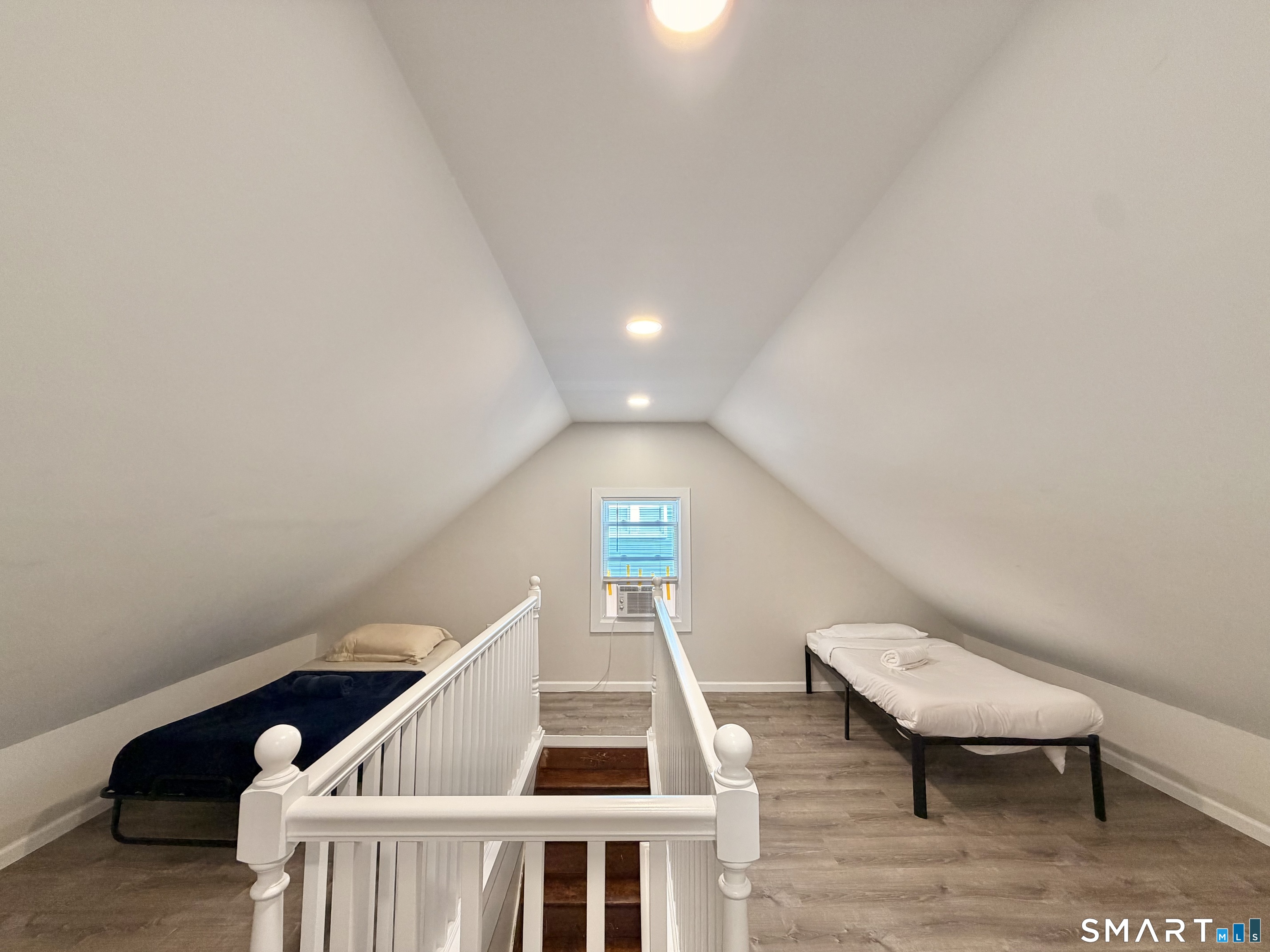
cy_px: 476
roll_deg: +0.3
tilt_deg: +5.1
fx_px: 514
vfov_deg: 85.7
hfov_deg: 102.1
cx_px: 635
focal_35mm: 14
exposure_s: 1/60
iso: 200
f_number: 2.2
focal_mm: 2.22
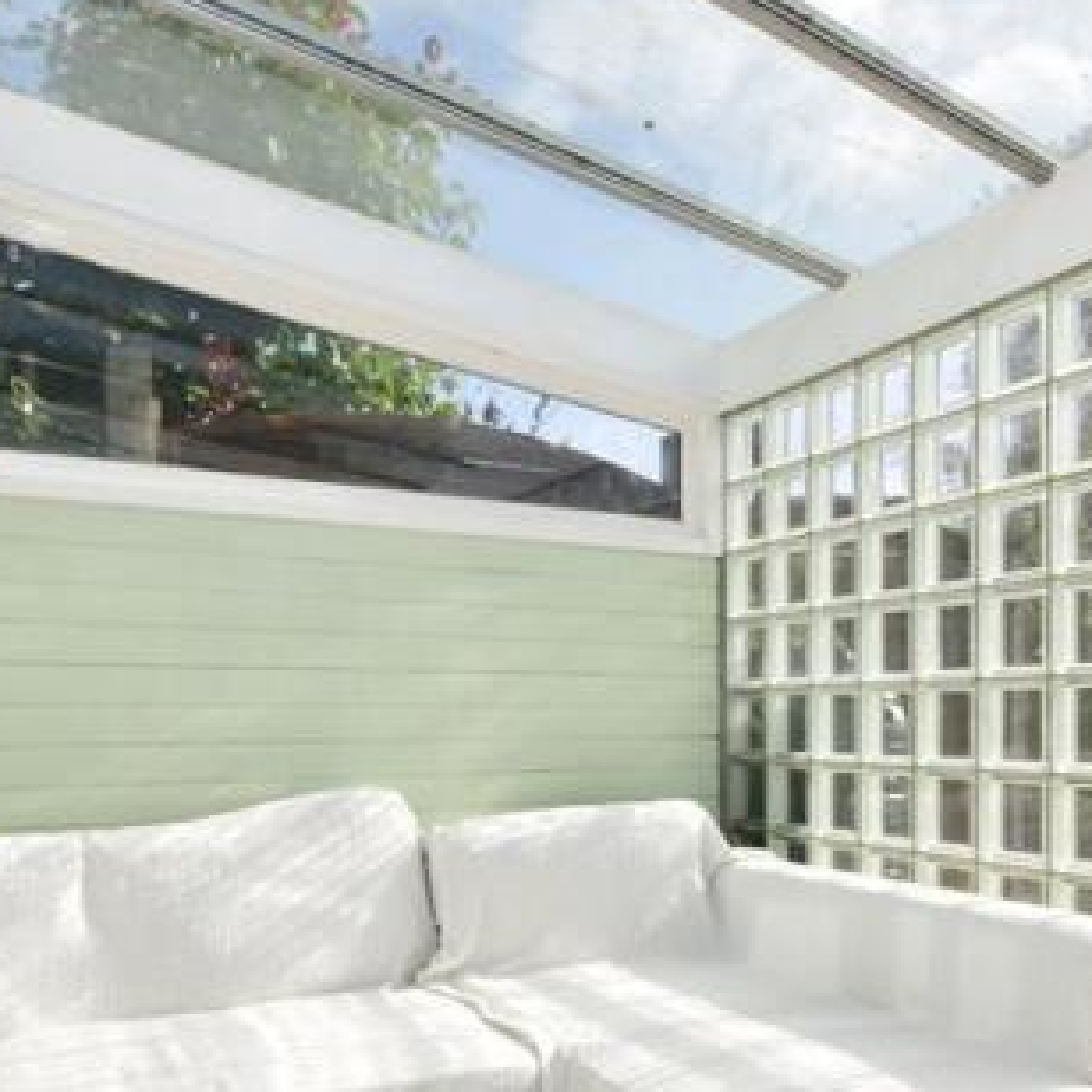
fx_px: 1067
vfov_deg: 53.0
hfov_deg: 53.2
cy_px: 736
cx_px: 720
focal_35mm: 30
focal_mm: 11
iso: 400
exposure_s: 1/200
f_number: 18
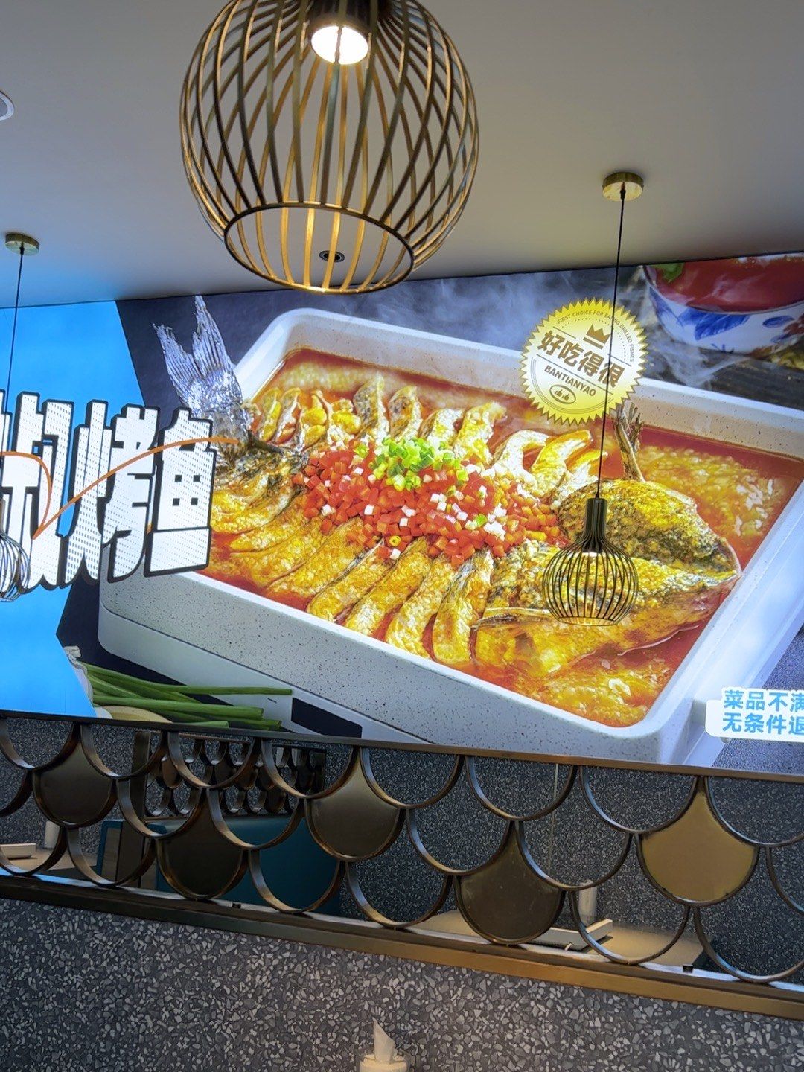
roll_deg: -5.1
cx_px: 402
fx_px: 1827
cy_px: 536
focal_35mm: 59
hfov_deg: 24.8
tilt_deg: +2.2
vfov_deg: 32.7
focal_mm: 5.7
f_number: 1.5
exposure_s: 1/100
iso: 32
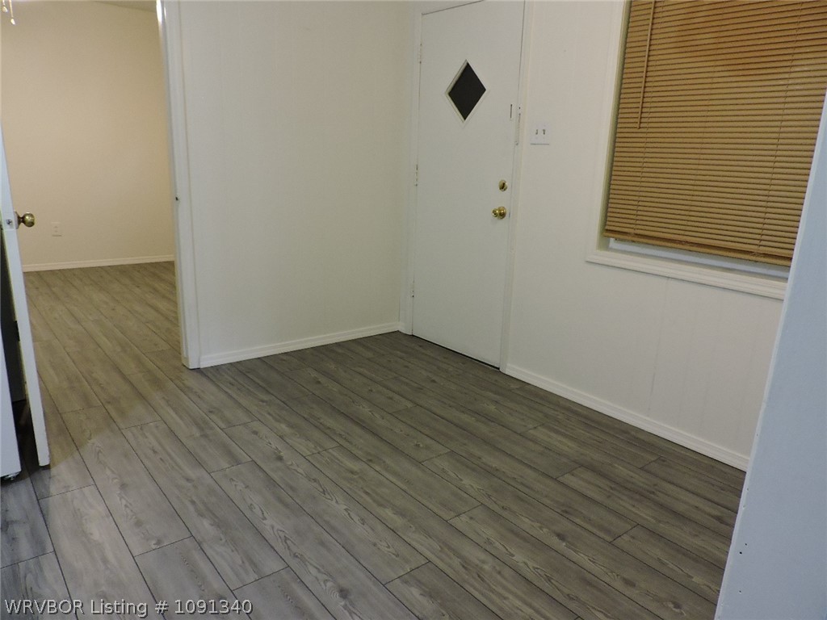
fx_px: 573
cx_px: 414
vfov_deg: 56.8
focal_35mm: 24
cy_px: 310
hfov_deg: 71.6
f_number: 3
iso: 400
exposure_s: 1/30
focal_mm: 4.3
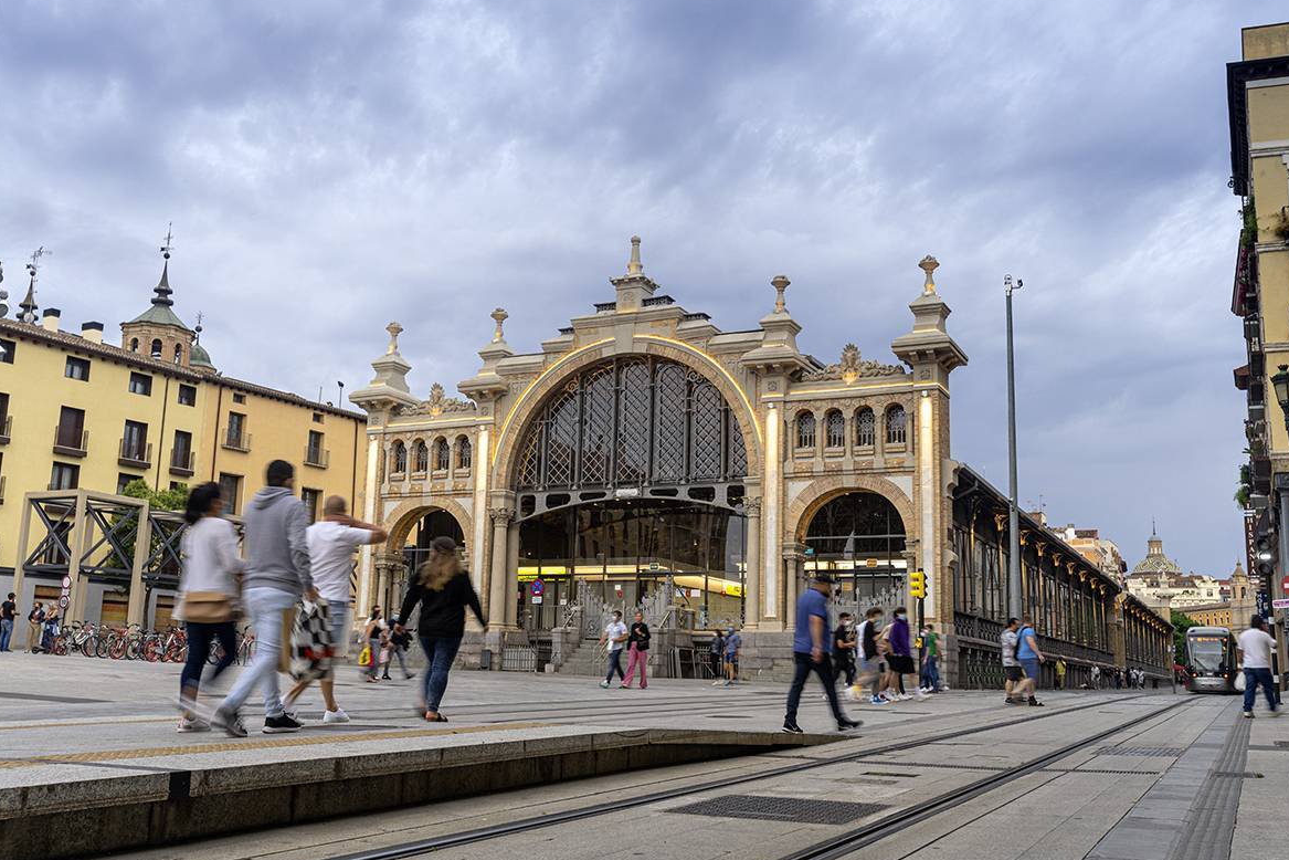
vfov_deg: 36.9
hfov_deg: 53.1
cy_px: 426
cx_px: 658
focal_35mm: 36
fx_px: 1289
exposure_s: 1/13
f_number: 8
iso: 200
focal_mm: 35
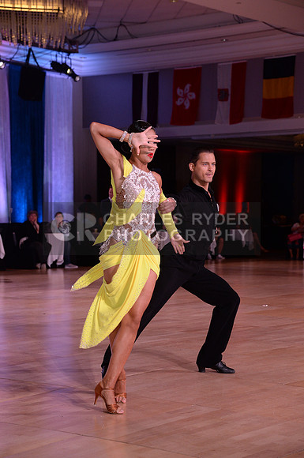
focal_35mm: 82
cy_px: 229
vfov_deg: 24.8
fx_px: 1042
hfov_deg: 16.6
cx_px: 152
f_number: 6.3
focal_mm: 82
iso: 2000
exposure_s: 1/250
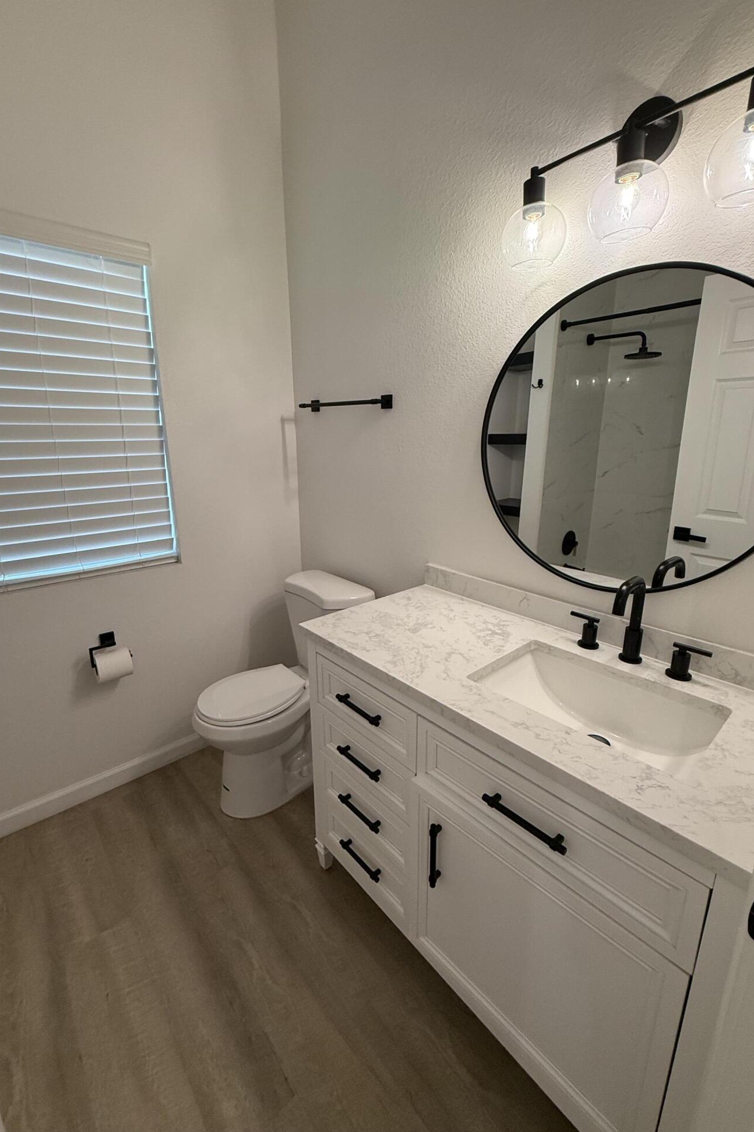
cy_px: 554
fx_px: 471
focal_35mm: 15
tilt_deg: -14.5
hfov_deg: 77.3
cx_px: 364
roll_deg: -0.8
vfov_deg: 100.4
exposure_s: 1/120
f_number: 2.2
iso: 250
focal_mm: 2.22
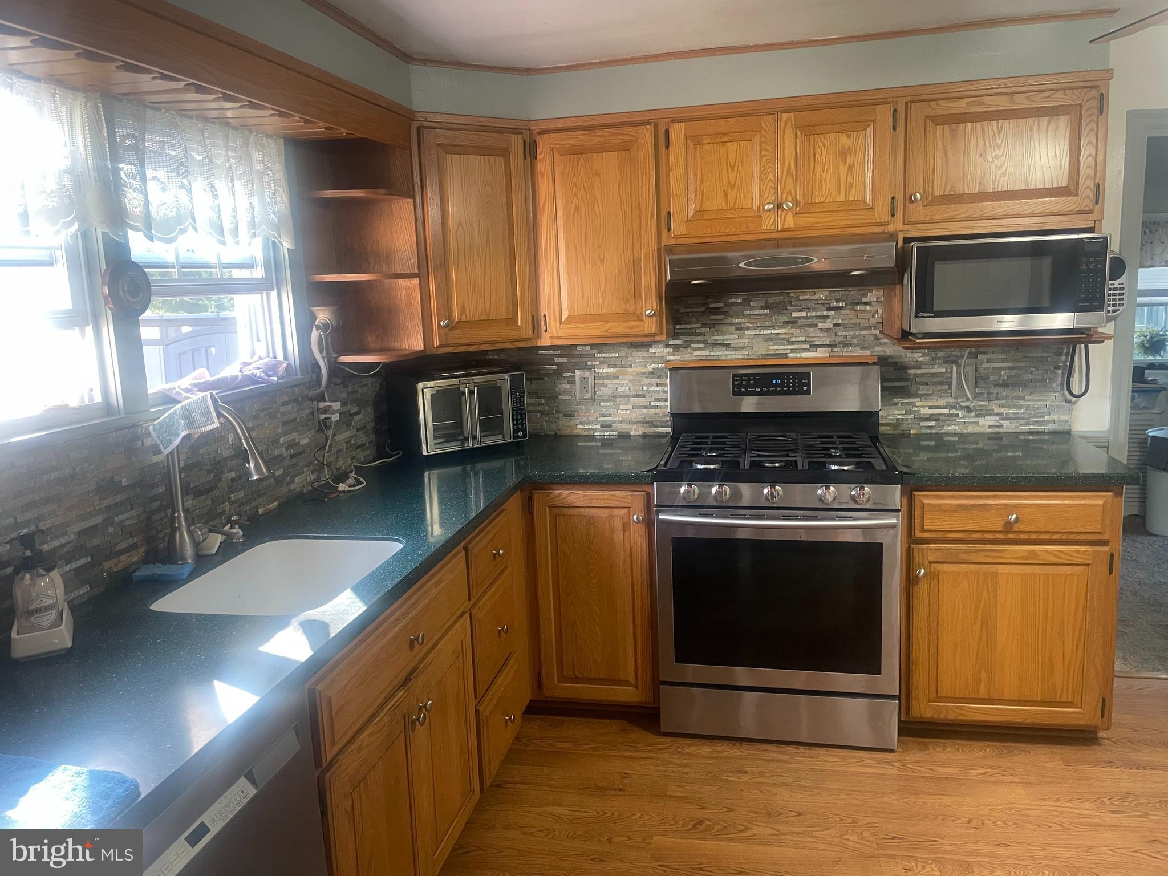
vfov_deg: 53.1
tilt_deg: -8.7
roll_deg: +2.8
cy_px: 438
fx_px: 877
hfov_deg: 67.3
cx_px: 584
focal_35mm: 26
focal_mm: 4.2
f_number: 1.6
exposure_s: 1/60
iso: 200
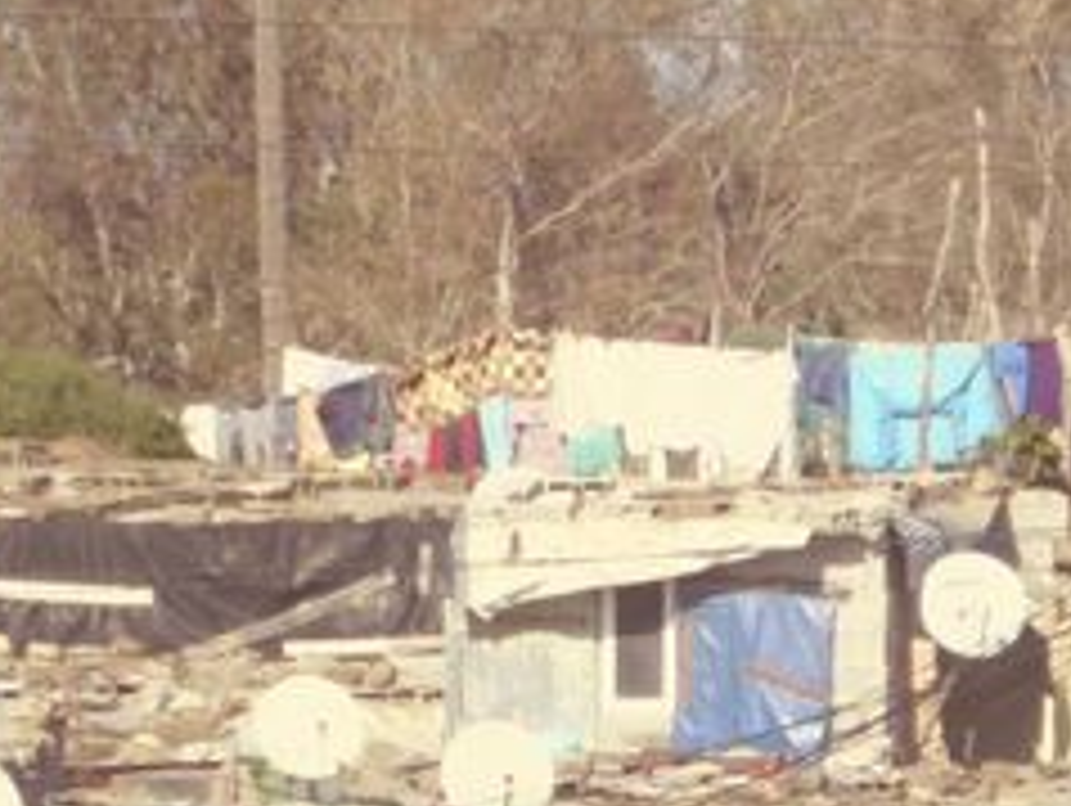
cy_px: 1189
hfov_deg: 1.7
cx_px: 1665
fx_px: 36112
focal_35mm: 1166
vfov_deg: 1.3
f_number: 6
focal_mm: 62.1
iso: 80
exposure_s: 1/320
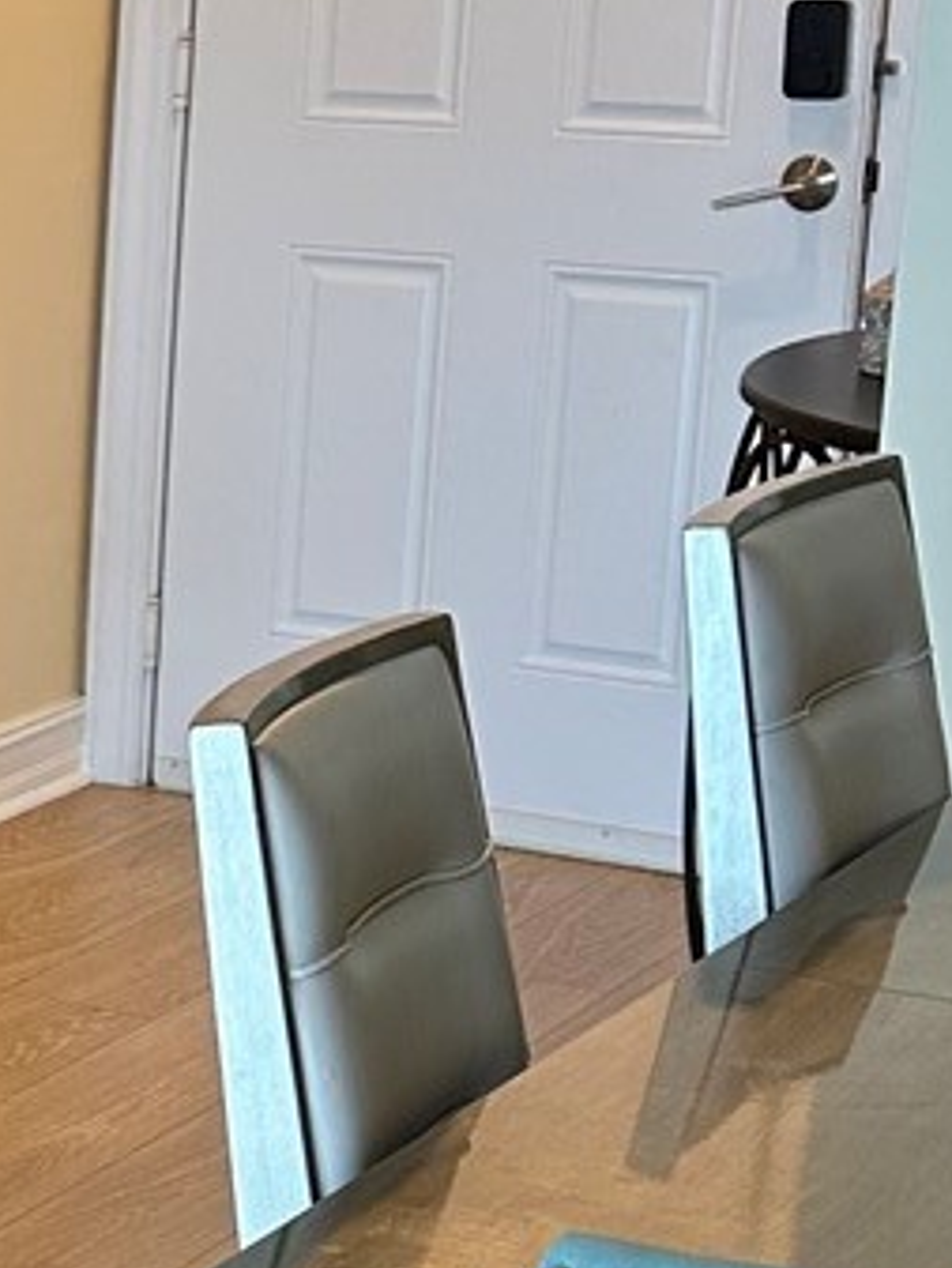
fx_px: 4178
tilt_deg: -12.8
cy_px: 779
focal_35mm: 114
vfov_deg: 17.2
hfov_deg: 12.0
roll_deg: -0.1
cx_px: -775
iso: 160
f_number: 1.78
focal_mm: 6.86
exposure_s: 1/60
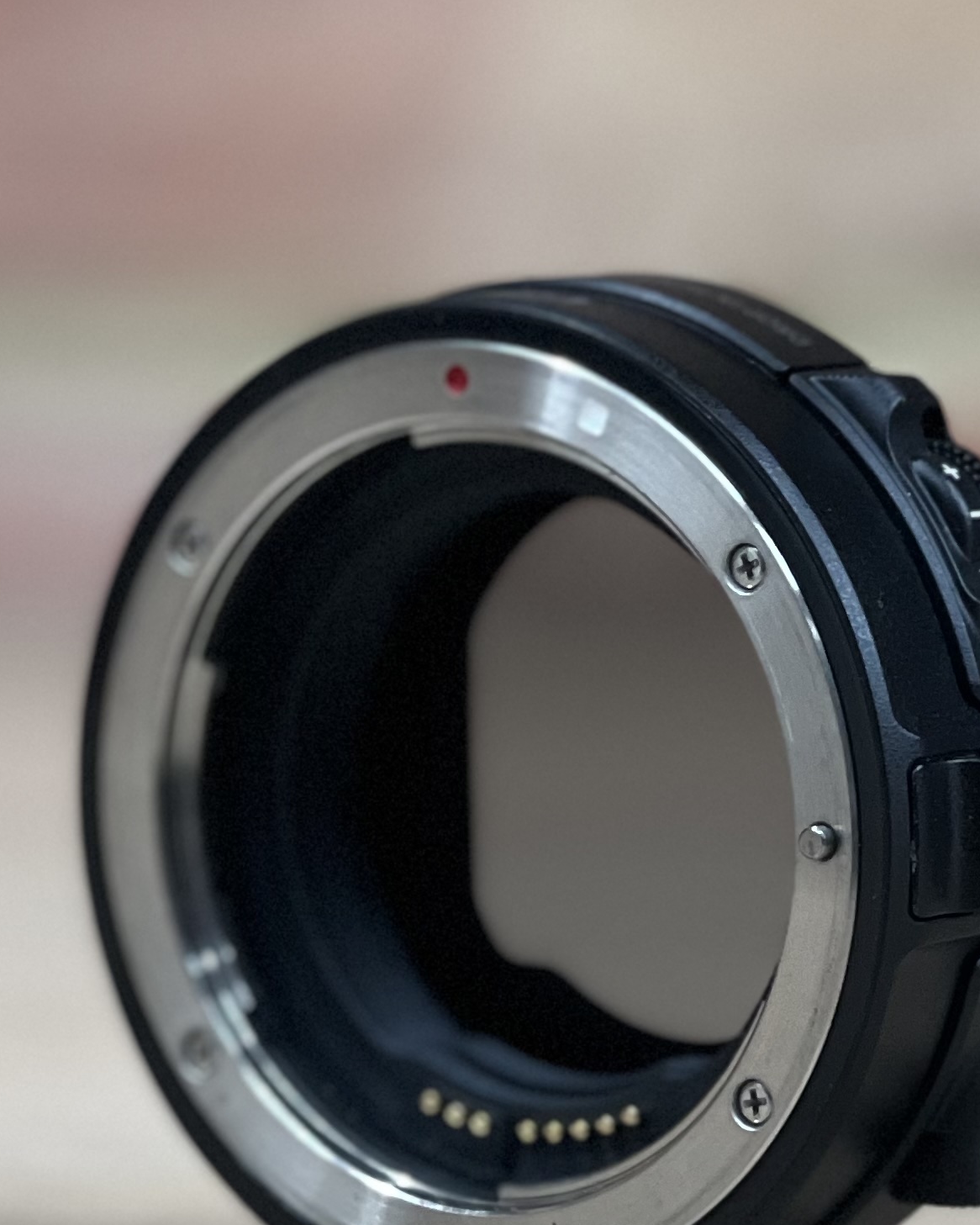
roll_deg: +0.1
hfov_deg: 11.6
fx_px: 4821
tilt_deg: -5.2
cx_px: 573
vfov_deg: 14.5
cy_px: 796
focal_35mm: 133
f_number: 2.8
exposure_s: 1/33
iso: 200
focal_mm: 9
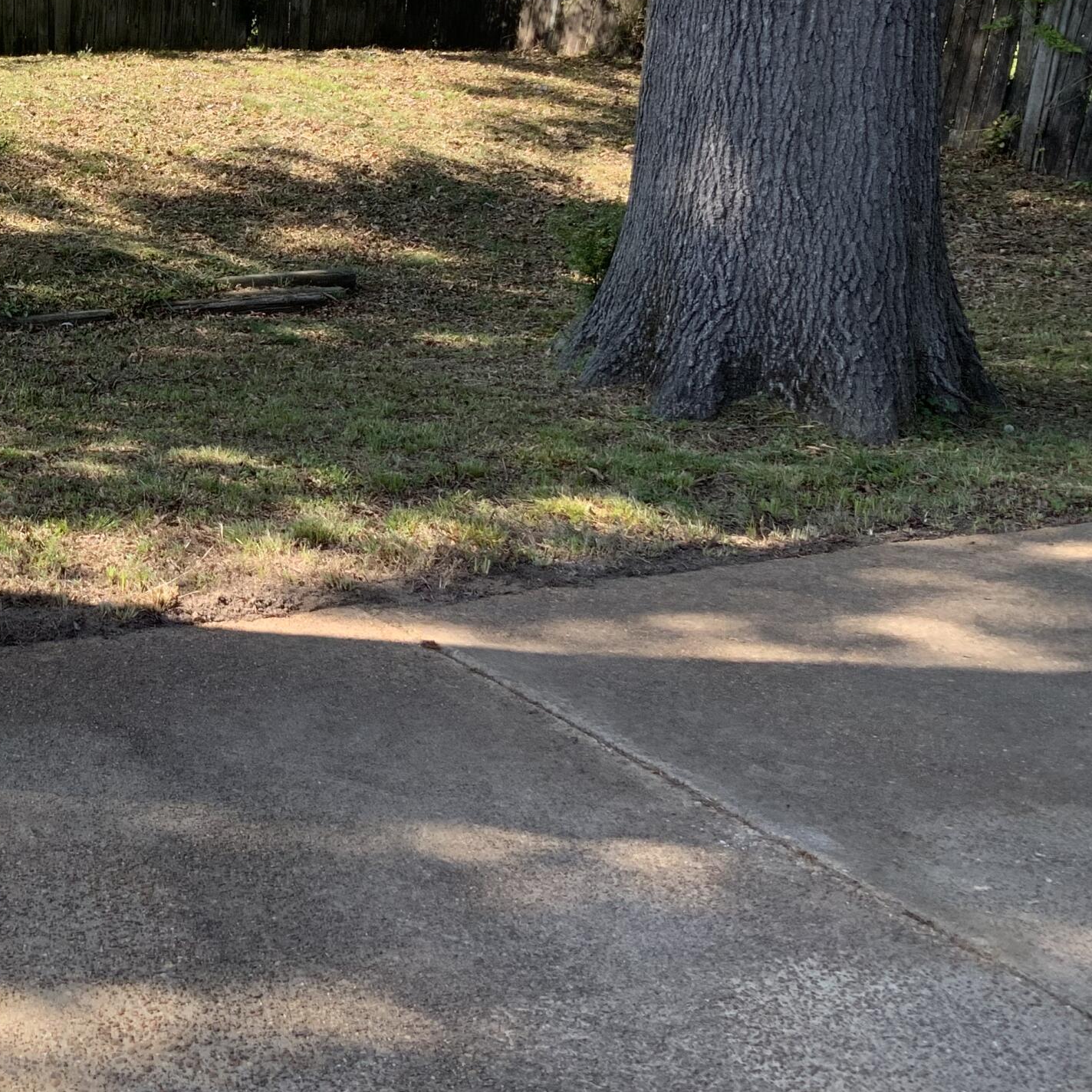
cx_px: -27
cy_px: 238
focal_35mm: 54
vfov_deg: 30.9
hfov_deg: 29.3
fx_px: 1927
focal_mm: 3
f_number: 1.8
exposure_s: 1/442
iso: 16
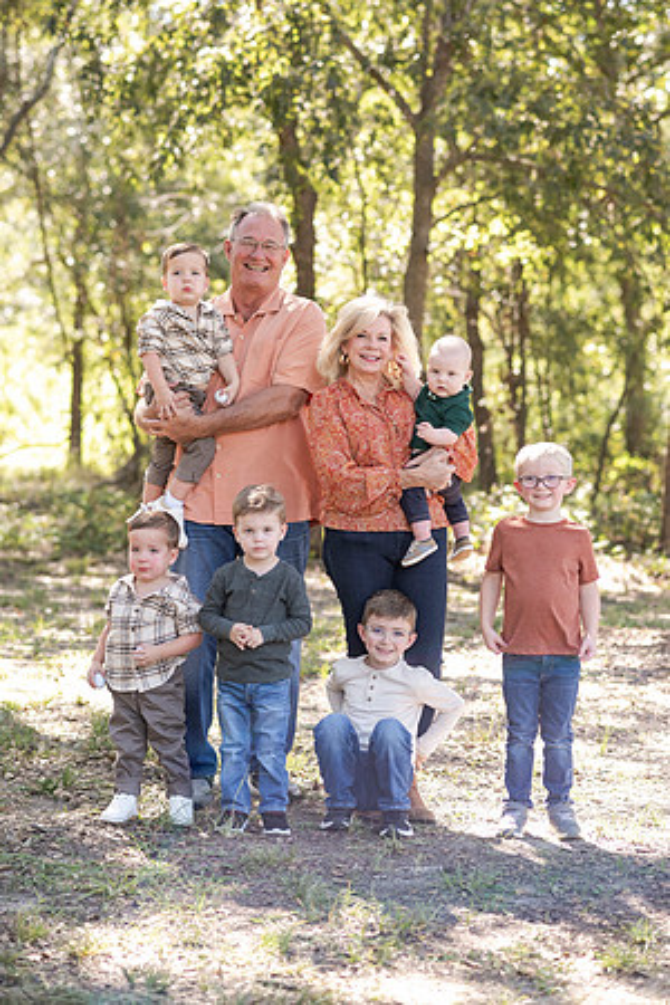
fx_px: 2373
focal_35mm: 85
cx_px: 335
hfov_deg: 16.1
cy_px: 502
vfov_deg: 23.9
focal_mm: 85
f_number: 3.2
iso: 640
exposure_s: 1/500
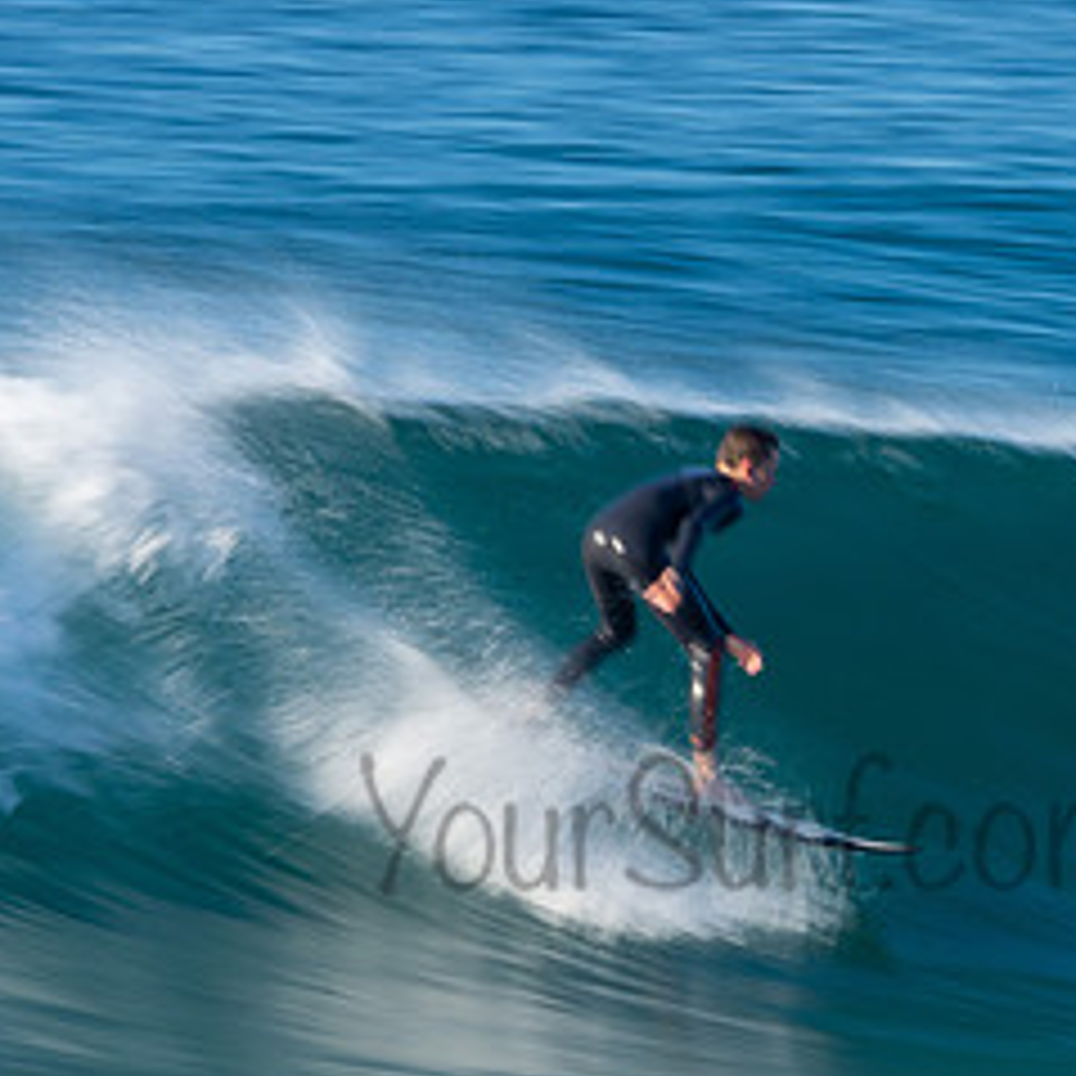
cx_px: 824
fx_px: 54509
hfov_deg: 1.1
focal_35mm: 1550
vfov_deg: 1.1
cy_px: 786
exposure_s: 1/25
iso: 100
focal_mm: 500
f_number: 20
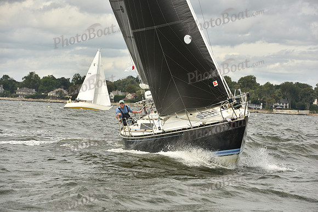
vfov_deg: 8.1
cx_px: 159
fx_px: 1502
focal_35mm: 170
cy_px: 106
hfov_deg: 12.1
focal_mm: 170
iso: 250
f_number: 9
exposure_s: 1/800
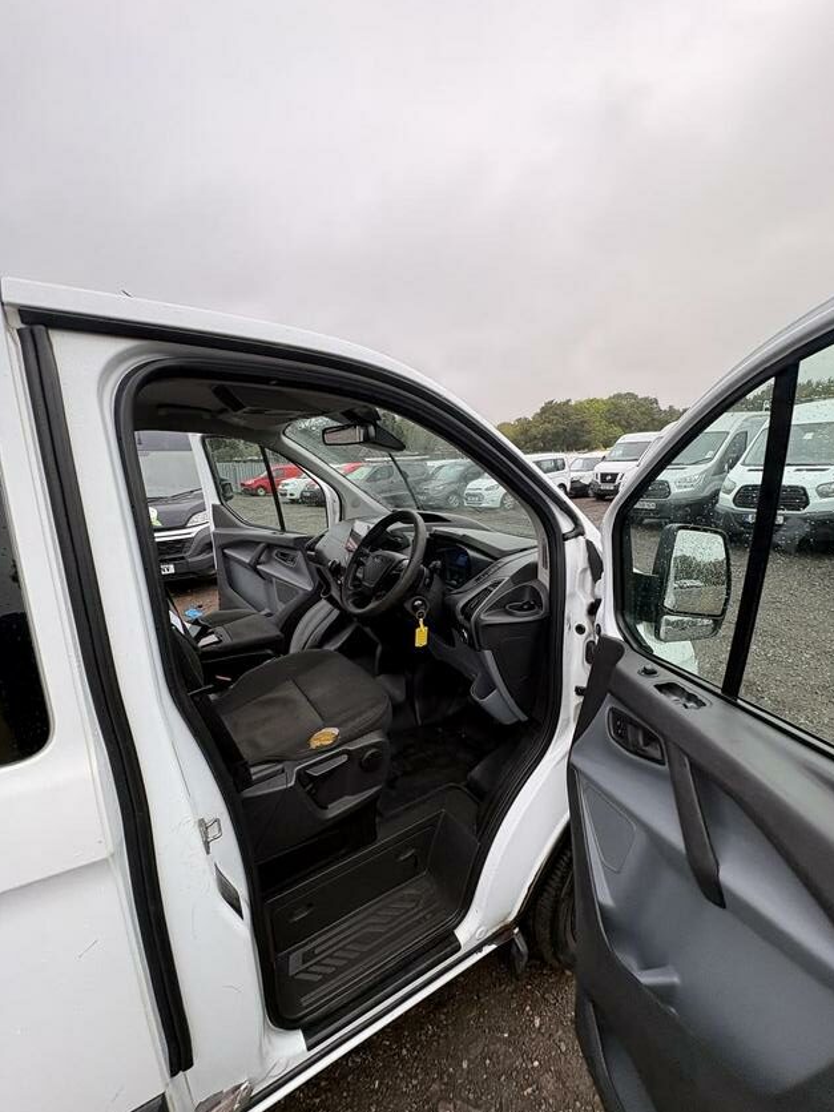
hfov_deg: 81.6
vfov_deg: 98.1
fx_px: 482
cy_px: 589
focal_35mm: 15
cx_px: 446
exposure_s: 1/131
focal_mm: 2.22
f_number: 2.2
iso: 50
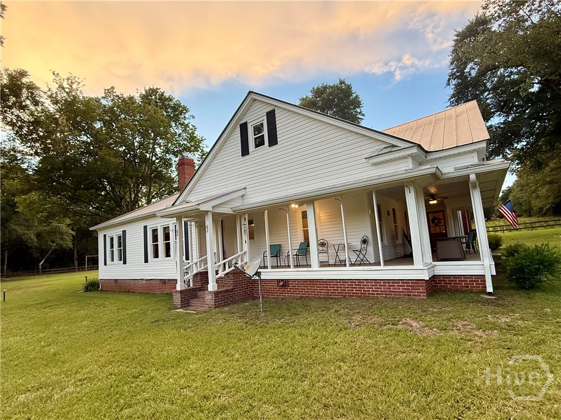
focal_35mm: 14
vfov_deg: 85.6
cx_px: 280
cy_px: 210
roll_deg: -2.0
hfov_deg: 102.1
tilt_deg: +9.2
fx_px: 227
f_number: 2.2
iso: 100
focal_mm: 2.22
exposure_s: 1/99
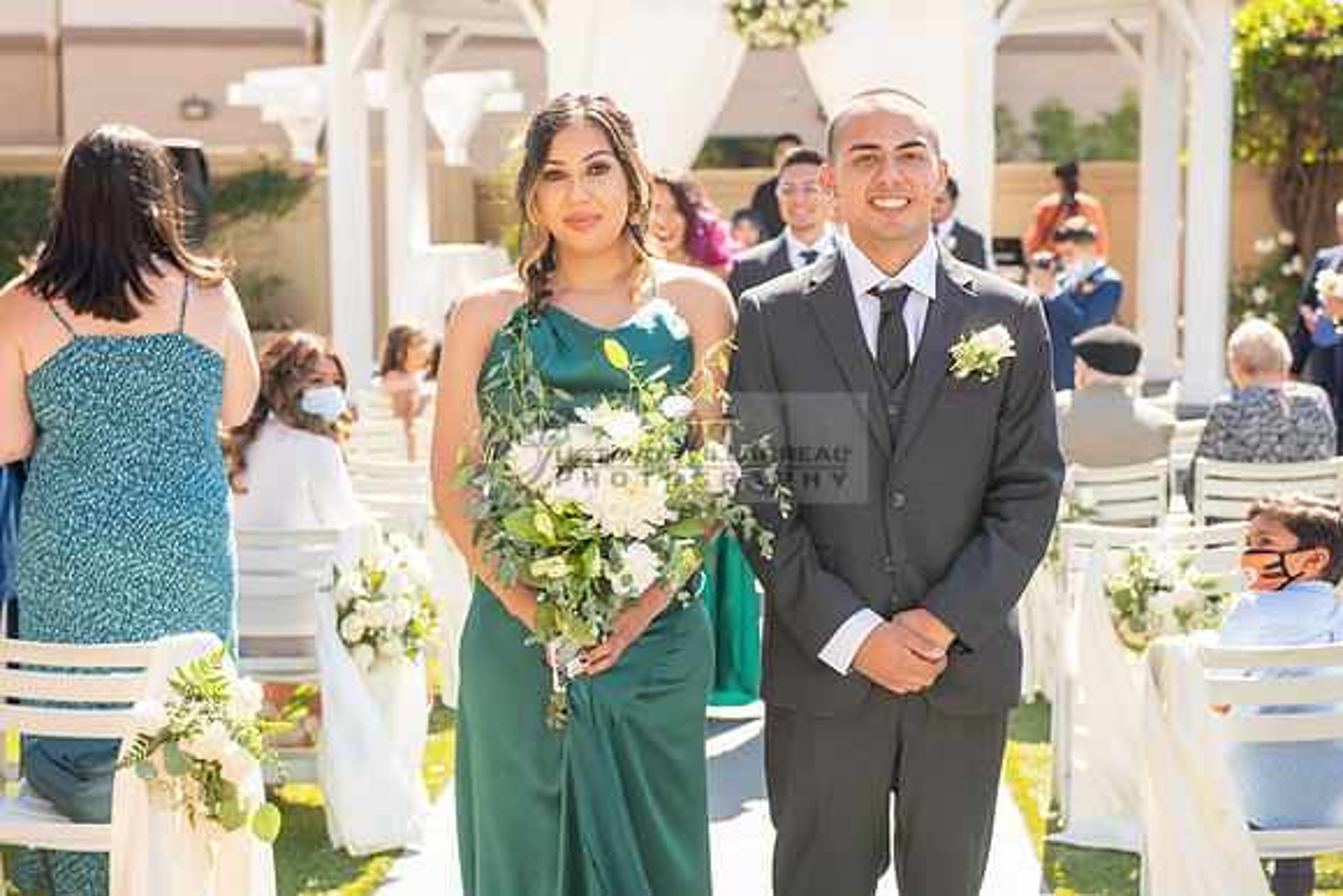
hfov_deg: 29.8
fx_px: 2525
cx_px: 672
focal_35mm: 68
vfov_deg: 20.1
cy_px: 448
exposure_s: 1/160
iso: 100
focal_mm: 66
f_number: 5.6
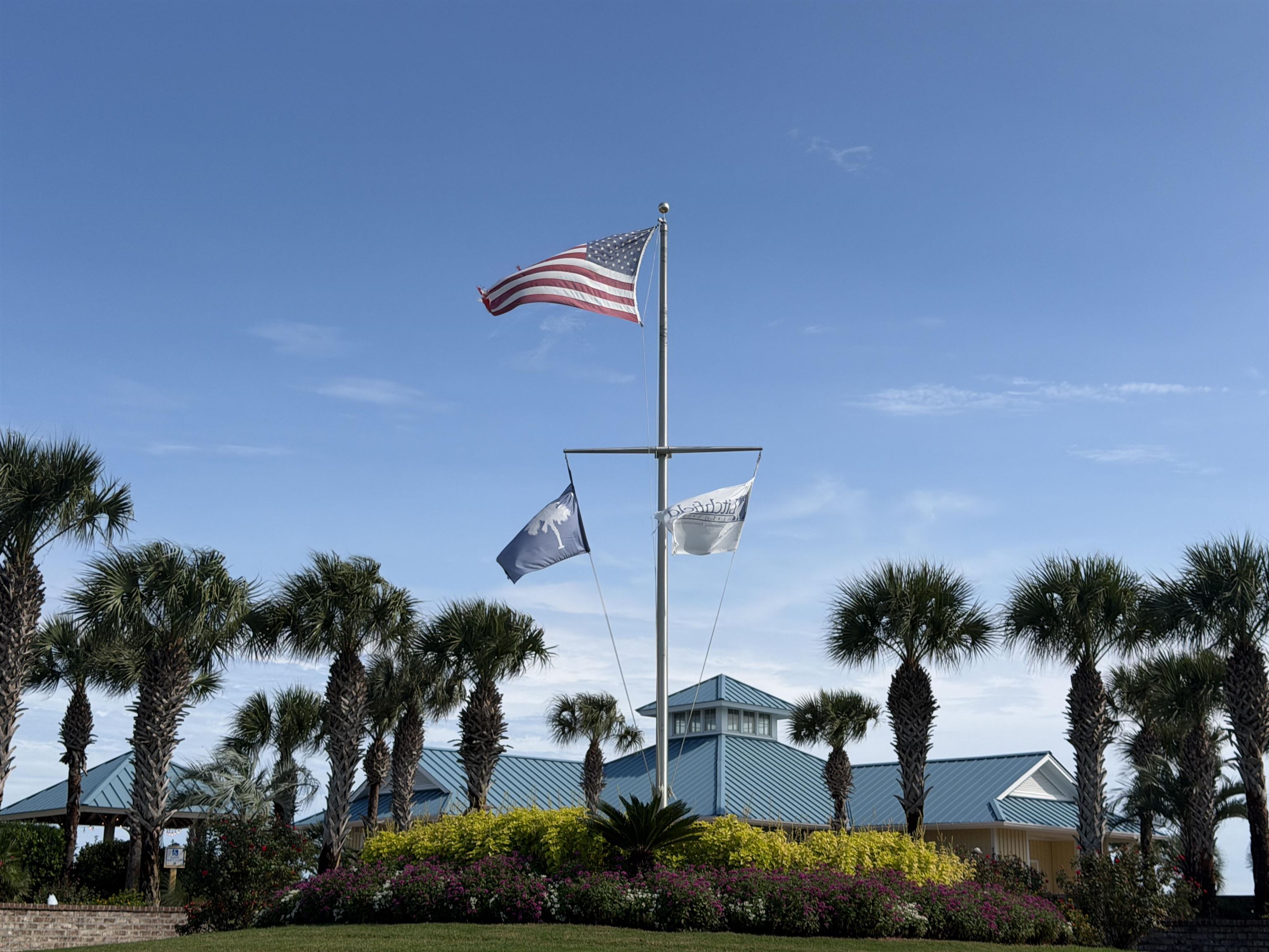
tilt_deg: +13.5
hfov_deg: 39.7
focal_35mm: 48
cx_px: 634
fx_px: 1760
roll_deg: -0.5
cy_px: 476
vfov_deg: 30.3
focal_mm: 6.76
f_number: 1.78
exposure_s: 1/6536
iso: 64
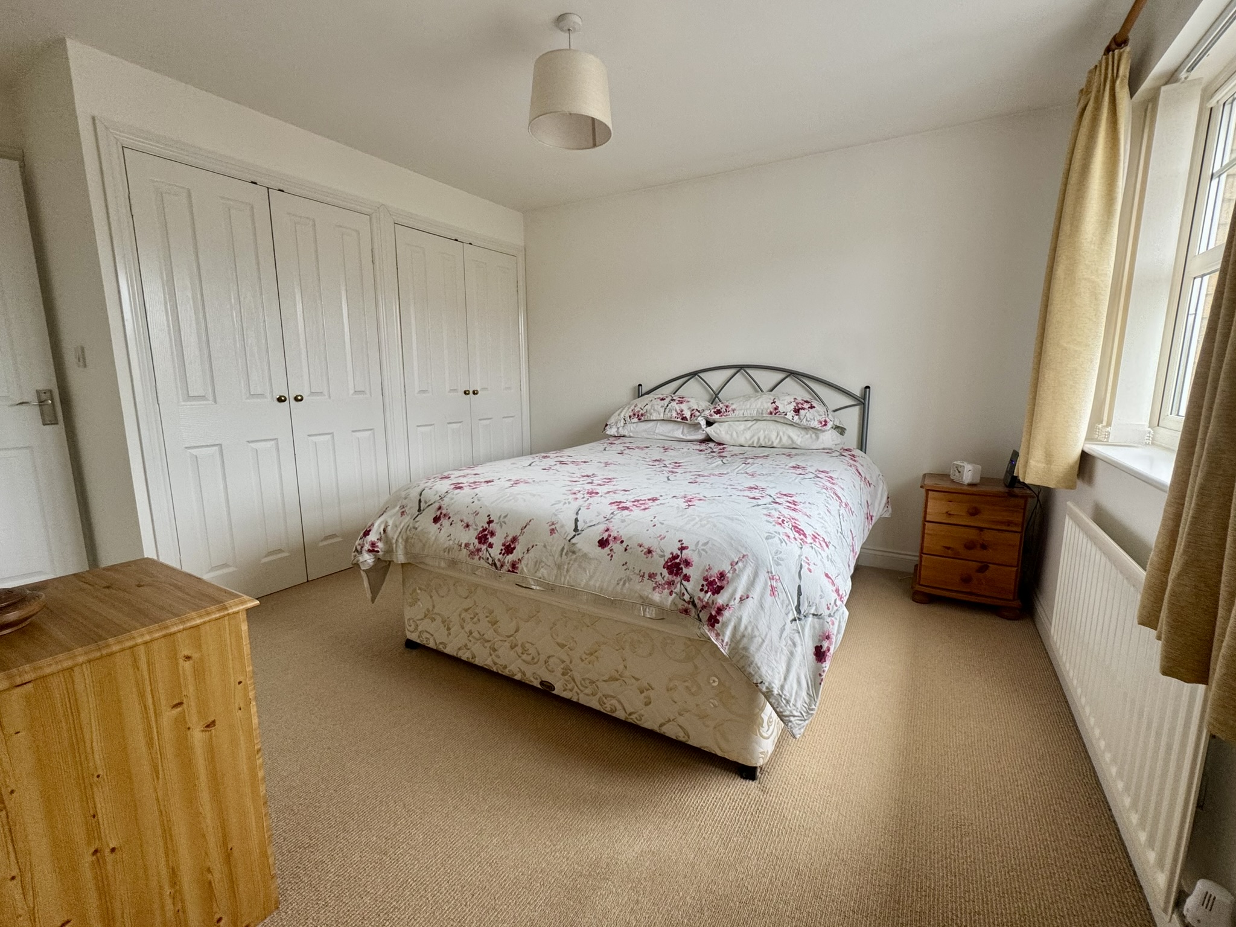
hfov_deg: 102.1
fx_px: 500
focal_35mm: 14
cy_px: 464
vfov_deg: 85.7
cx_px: 618
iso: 160
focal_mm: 2.22
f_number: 2.2
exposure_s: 1/99
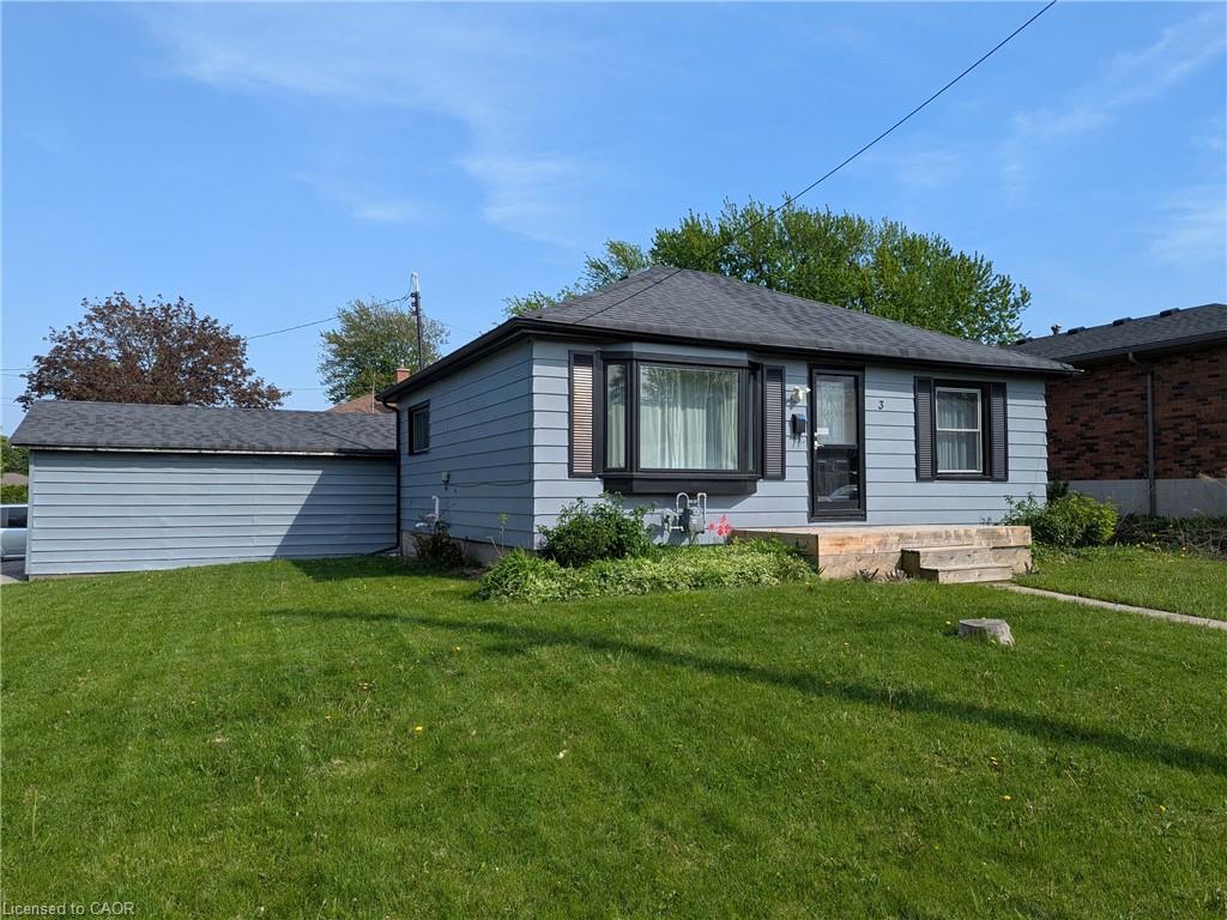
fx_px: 851
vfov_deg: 56.8
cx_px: 614
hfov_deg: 71.6
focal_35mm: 24
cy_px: 460
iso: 48
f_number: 1.85
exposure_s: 1/1451
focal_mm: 6.81
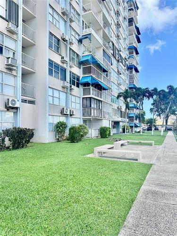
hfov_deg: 56.8
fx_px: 164
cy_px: 118
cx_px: 88
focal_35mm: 24
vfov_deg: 71.6
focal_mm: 6.86
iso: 80
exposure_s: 1/1412
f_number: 1.78
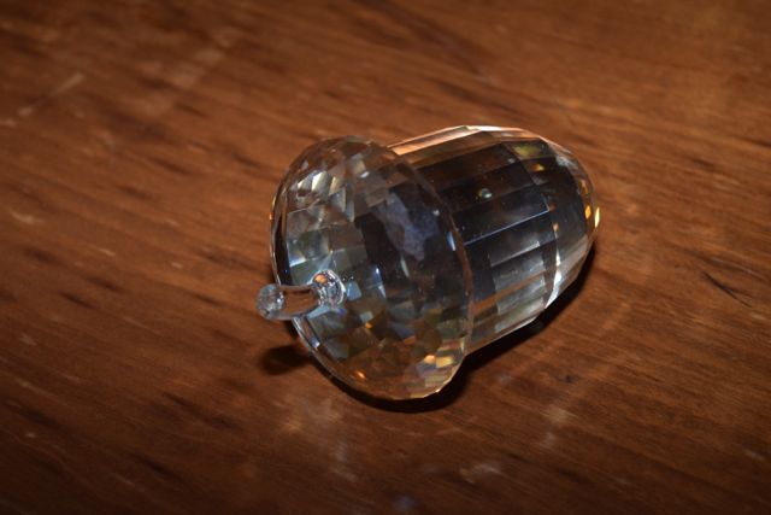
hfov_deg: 24.6
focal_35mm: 82
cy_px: 258
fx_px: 1767
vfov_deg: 16.6
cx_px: 386
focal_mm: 55
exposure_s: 1/125
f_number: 5.6
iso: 1600
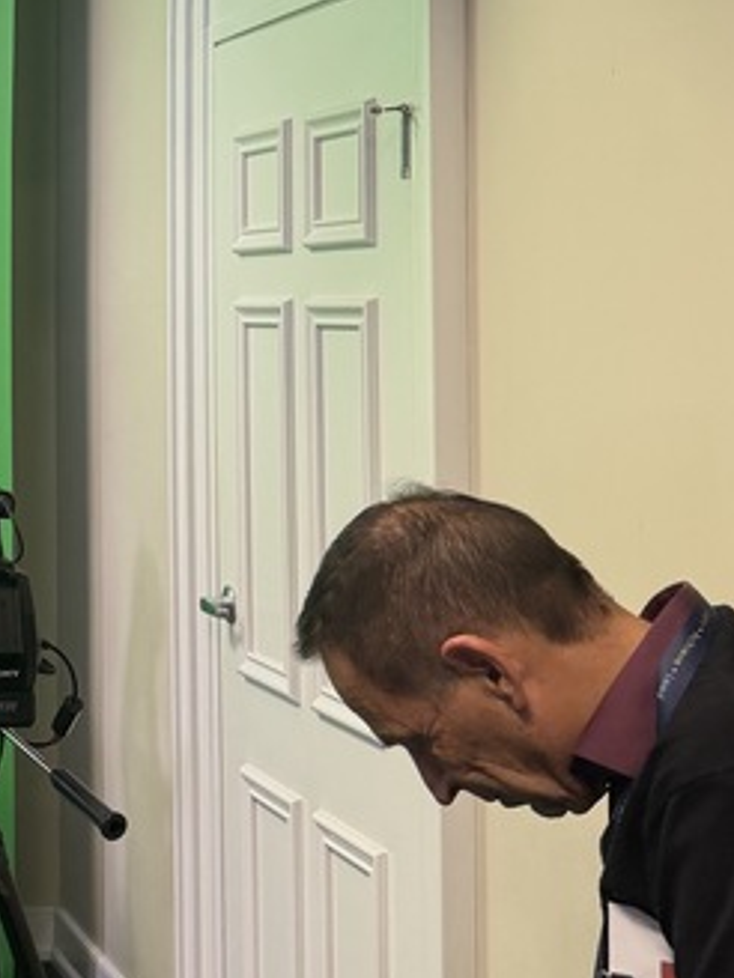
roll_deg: -0.7
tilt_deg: +4.1
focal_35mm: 75
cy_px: 233
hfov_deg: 18.1
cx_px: -257
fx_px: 2120
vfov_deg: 25.6
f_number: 1.78
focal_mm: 6.76
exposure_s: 1/60
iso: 125
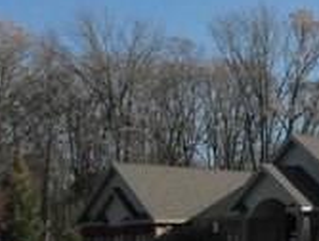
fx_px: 794
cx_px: 380
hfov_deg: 21.2
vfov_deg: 17.2
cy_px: 151
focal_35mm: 86
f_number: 10
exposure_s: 1/500
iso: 240
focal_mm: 5.5
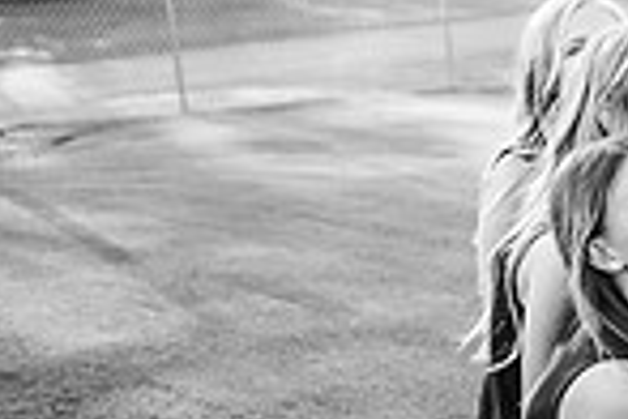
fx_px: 1657
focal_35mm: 95
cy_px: 301
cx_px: 842
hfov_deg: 19.6
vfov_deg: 14.4
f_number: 2
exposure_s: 1/500
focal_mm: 24
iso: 125
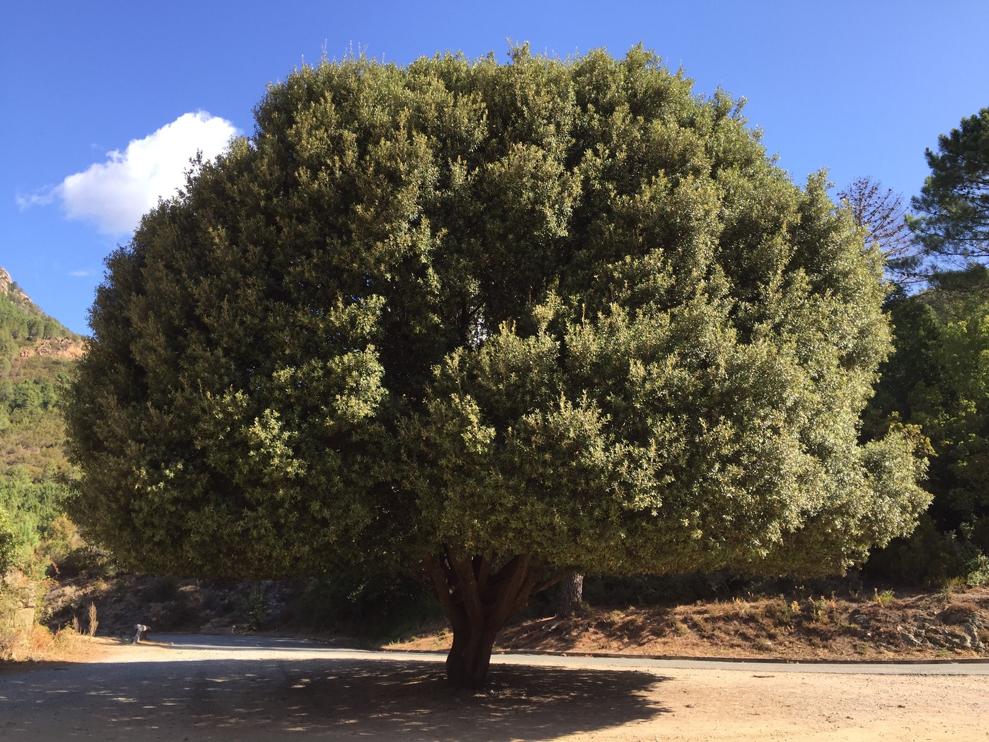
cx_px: 494
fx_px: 829
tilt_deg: +14.2
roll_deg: -2.2
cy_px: 371
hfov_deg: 61.7
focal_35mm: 29
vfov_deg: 48.2
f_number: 2.2
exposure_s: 1/590
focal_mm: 4.15
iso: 32
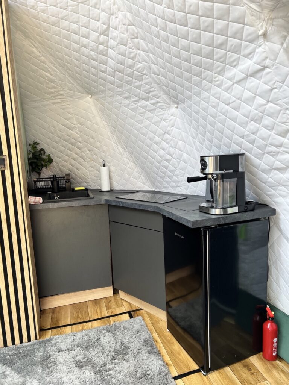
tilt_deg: -9.0
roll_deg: +2.1
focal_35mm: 26
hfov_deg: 53.1
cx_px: 144
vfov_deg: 67.3
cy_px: 192
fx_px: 289
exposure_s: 1/121
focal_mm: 5.7
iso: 50
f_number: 1.5
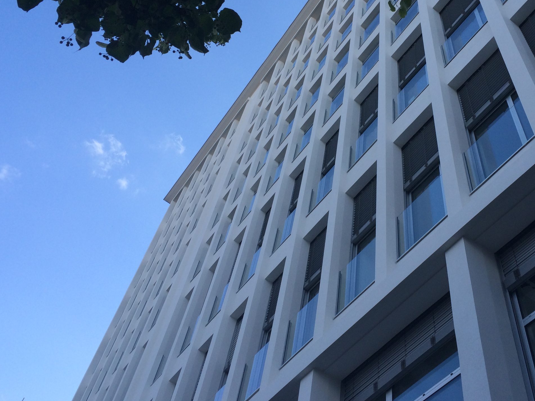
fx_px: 603
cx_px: 333
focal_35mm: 39
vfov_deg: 36.7
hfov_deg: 47.4
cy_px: 158
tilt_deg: +55.3
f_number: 2.2
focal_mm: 4.15
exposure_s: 1/912
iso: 32
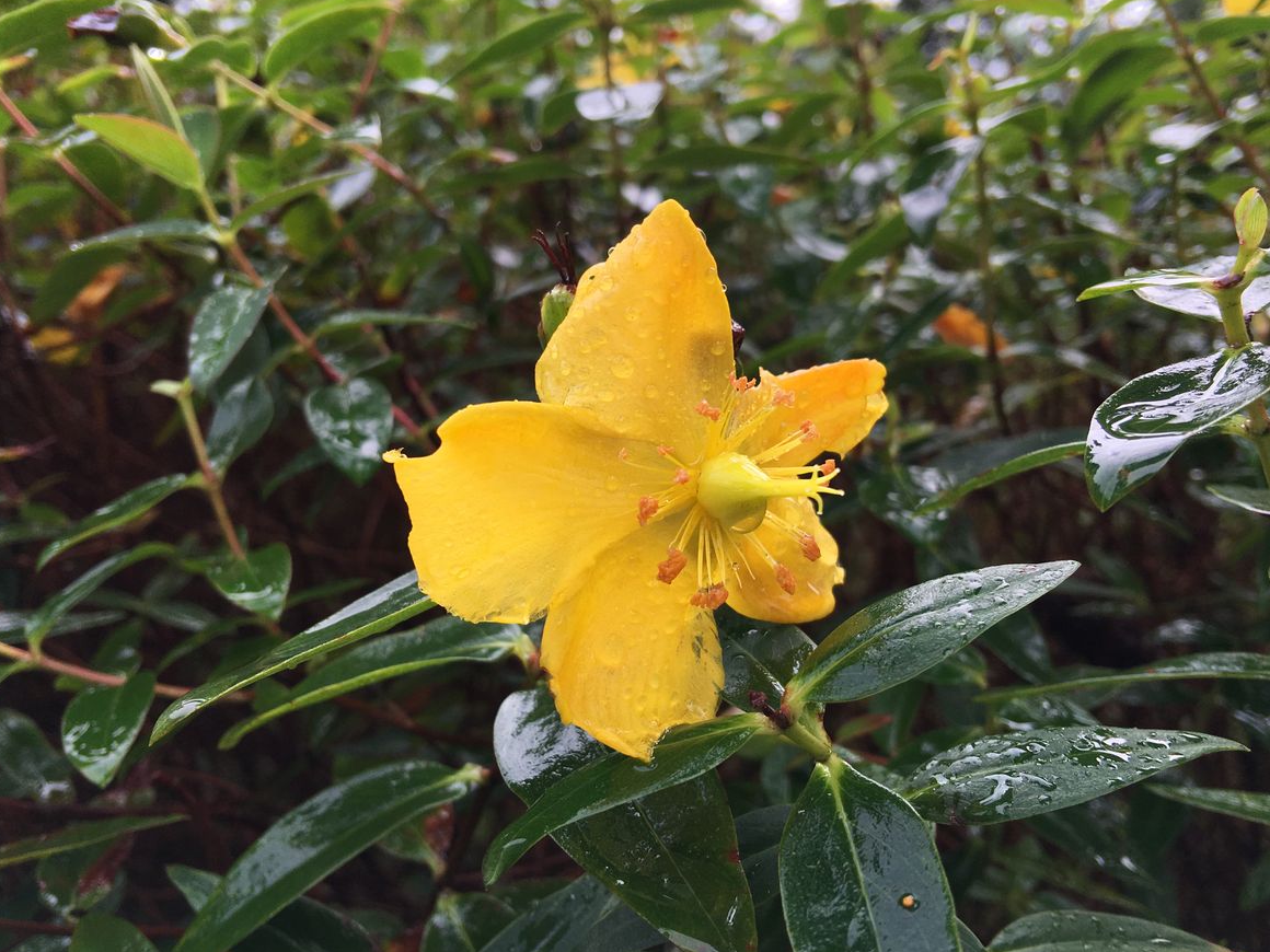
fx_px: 1101
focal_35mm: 30
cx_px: 649
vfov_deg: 46.8
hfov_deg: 60.0
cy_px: 475
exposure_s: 1/382
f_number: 2.2
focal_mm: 4.15
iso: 25
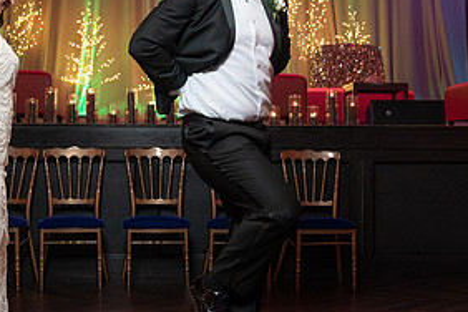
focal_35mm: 75
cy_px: 90
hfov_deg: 26.9
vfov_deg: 18.1
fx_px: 975
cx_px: 185
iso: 2000
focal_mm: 30
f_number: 4
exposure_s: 1/100
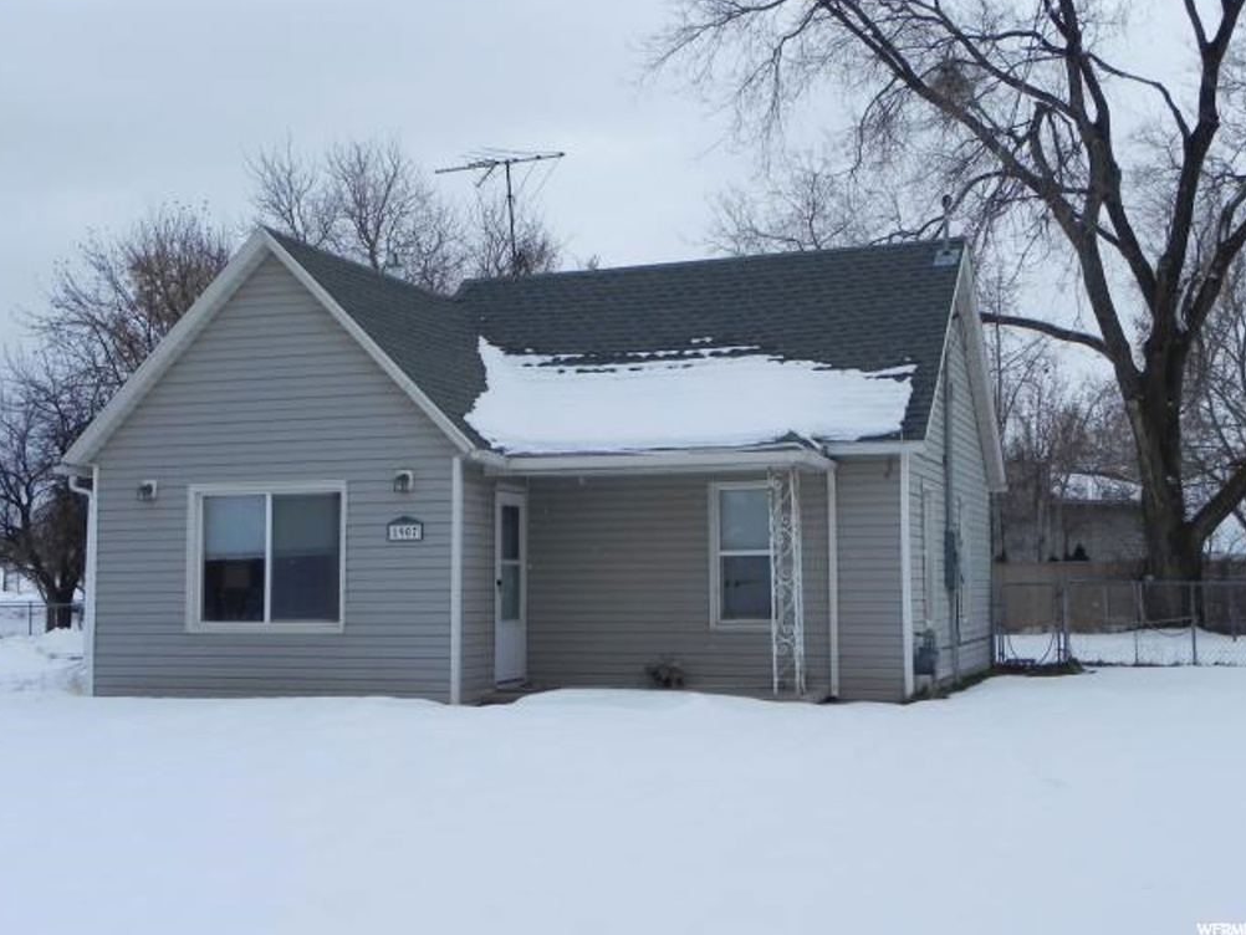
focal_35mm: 47
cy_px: 460
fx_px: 1692
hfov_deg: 40.4
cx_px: 624
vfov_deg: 30.9
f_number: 6.3
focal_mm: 8.2
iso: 160
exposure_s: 1/395
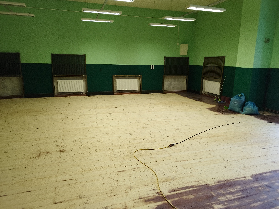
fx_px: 193
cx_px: 140
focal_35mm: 24
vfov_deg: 56.8
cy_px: 104
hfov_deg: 71.6
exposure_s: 1/50
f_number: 1.89
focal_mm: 5.89
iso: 210
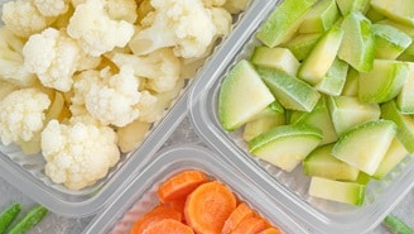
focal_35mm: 132
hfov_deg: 15.7
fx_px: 1450
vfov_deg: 9.2
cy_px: 65
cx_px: 480
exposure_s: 1/60
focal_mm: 46
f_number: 8
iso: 400
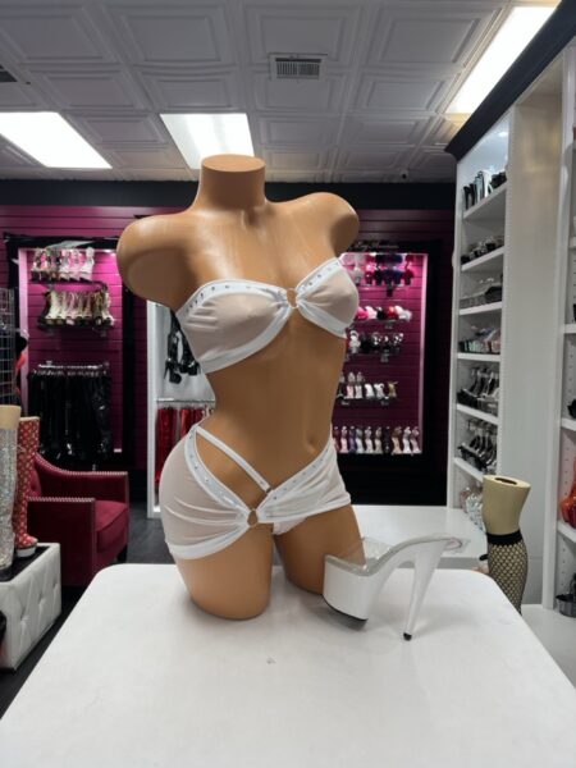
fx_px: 577
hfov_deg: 53.1
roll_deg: +0.2
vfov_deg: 67.3
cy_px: 384
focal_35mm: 26
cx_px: 288
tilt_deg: -3.9
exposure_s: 1/60
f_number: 1.5
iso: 80
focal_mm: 5.7
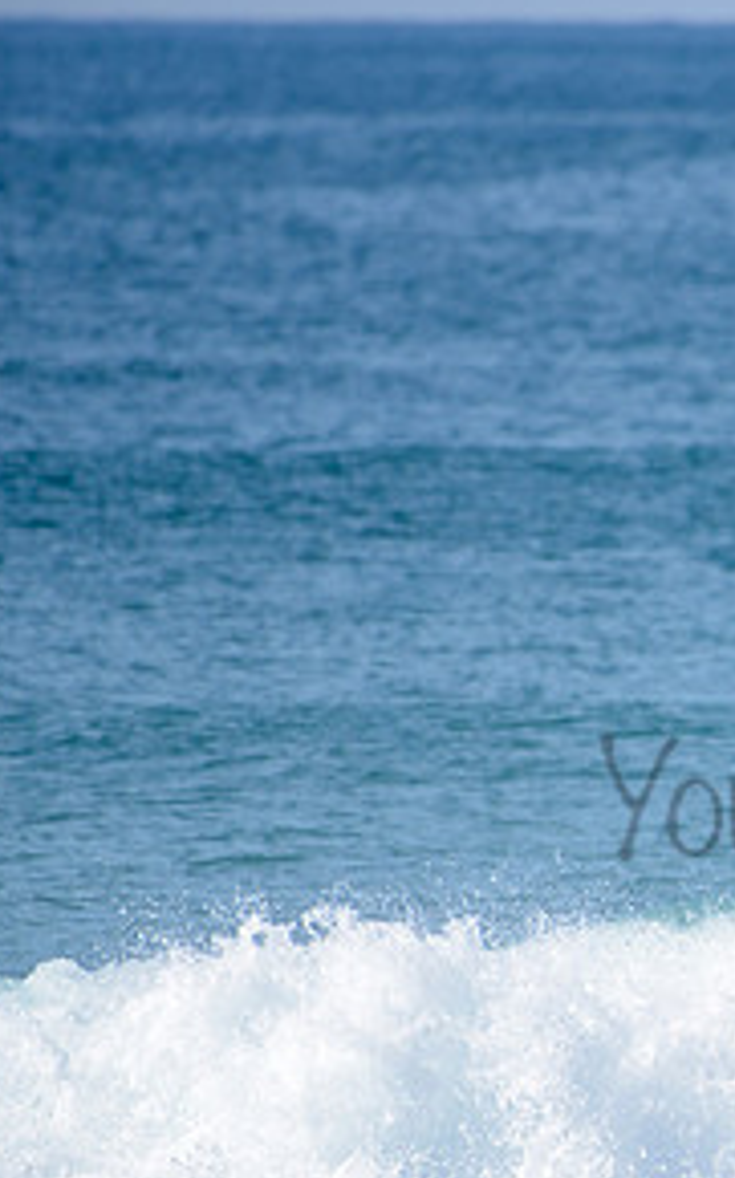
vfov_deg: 2.1
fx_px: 32691
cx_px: 1019
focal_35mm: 1019
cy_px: 762
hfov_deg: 1.3
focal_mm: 500
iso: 160
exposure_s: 1/2000
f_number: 5.6
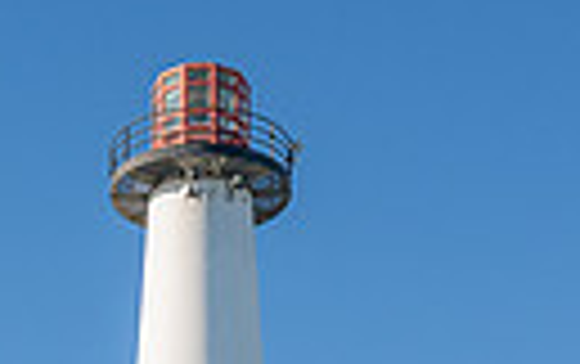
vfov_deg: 9.4
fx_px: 2153
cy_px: 532
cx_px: 1
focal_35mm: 136
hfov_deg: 15.1
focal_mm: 24
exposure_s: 1/640
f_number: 9
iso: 200
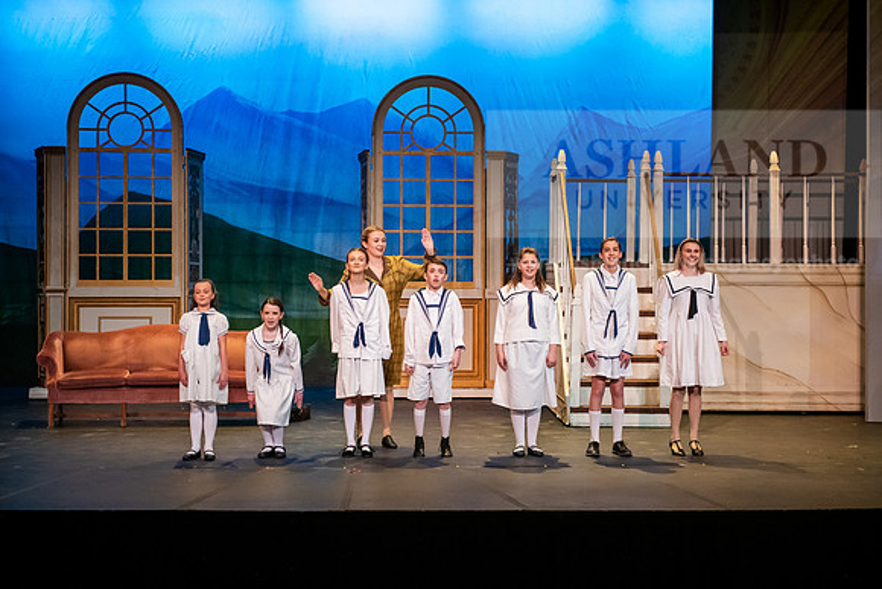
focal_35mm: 66
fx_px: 1617
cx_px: 441
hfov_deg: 30.5
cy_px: 294
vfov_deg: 20.6
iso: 2500
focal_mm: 66
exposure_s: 1/200
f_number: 3.2
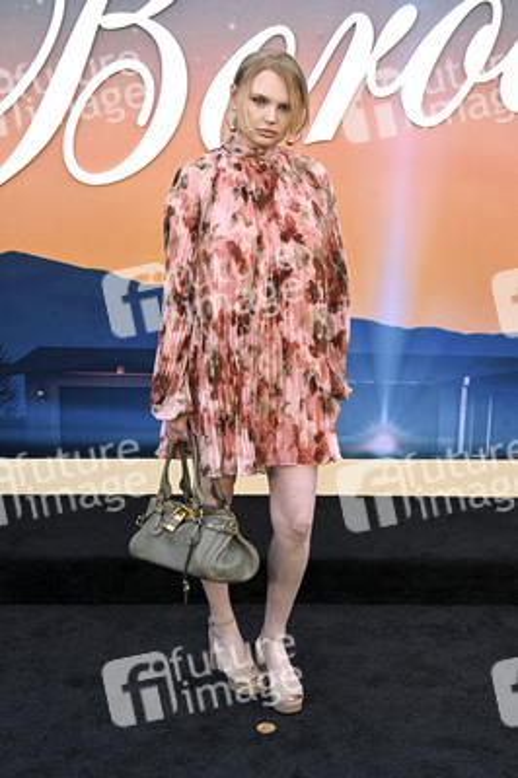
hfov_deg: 26.9
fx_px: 1081
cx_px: 259
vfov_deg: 39.6
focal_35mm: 50
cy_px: 389
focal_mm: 50
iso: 640
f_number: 7.1
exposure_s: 1/320
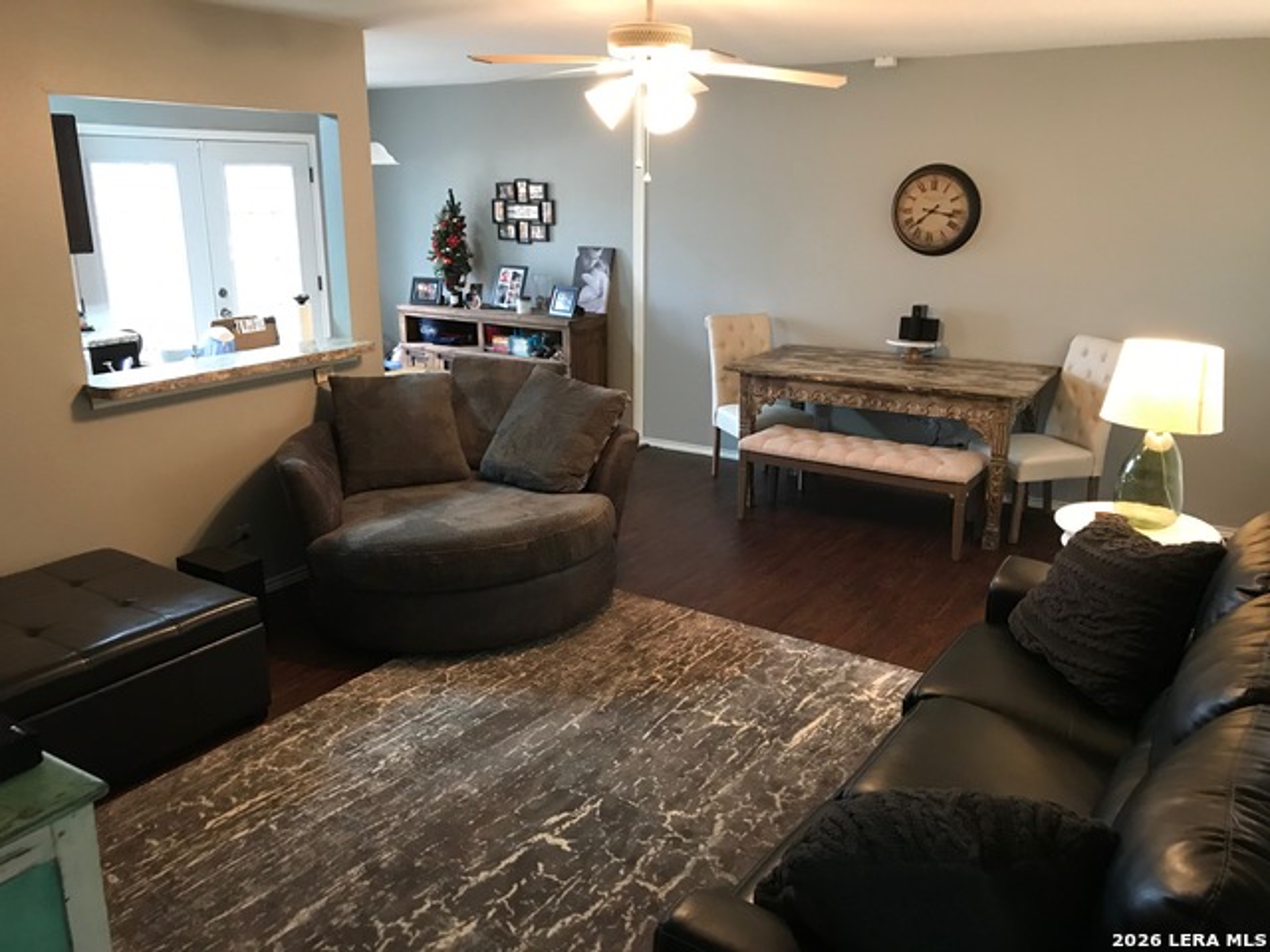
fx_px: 1027
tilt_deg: -15.8
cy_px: 476
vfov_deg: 49.7
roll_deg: -0.5
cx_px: 635
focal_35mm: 28
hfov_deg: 63.4
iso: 100
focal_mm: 3.99
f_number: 1.8
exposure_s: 1/13
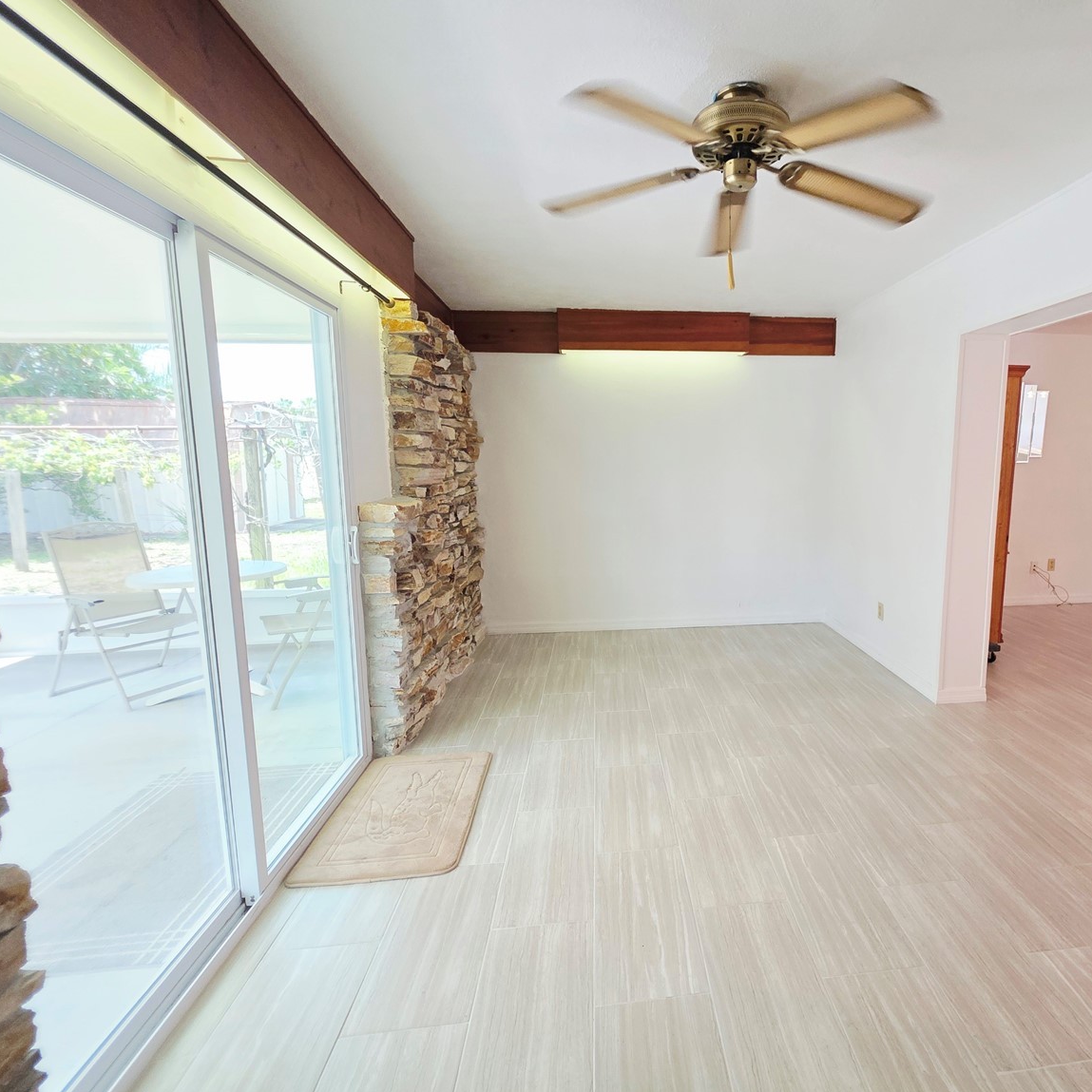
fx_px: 571
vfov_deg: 87.4
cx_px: 680
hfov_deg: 85.8
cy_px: 540
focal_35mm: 16
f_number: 1.9
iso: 250
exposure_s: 1/120
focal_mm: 2.2
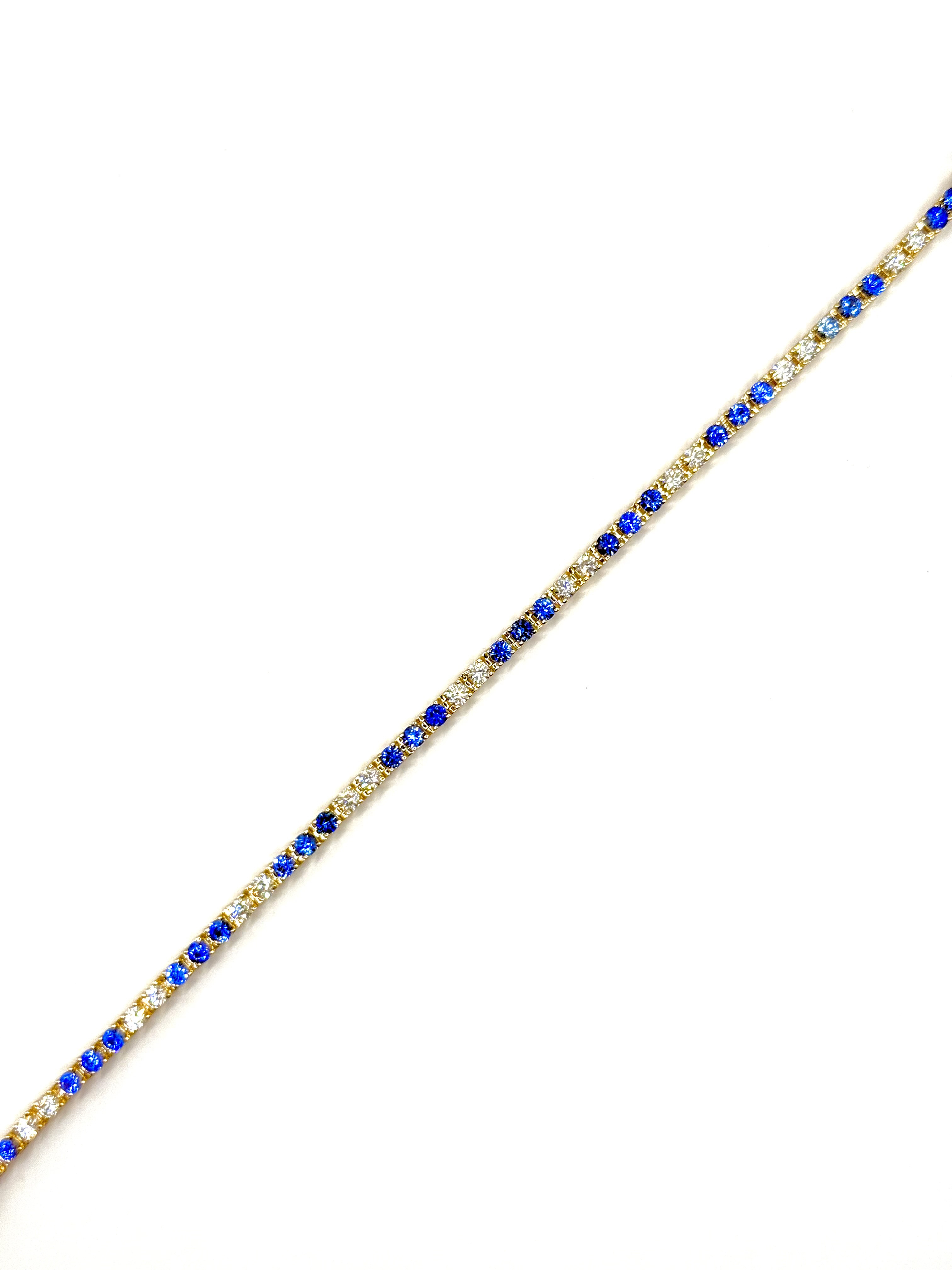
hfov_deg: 30.3
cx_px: 476
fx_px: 1760
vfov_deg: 39.7
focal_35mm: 48
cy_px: 635
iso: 64
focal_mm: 6.76
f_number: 1.78
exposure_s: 1/2577
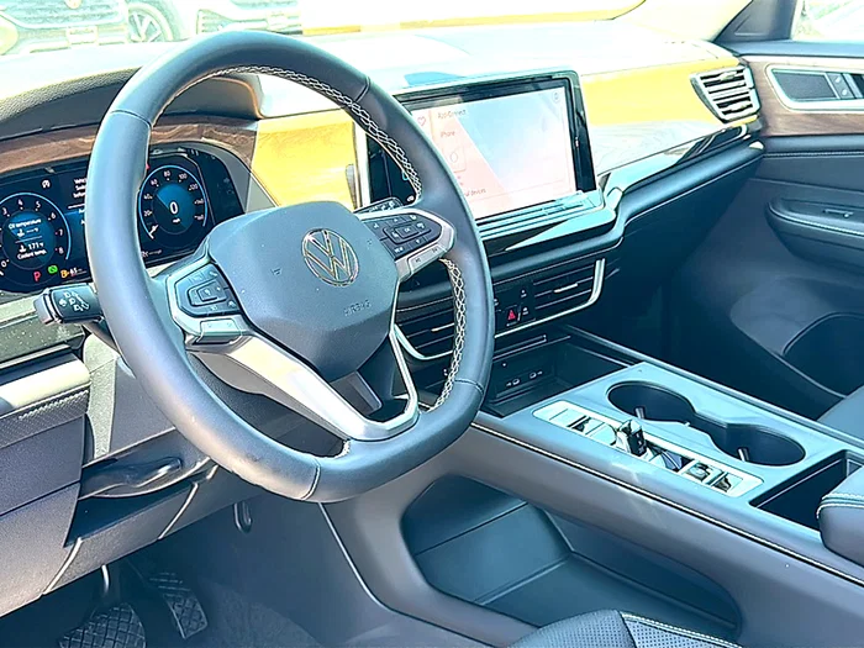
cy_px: 324
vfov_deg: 37.7
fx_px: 948
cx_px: 432
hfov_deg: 49.0
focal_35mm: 38
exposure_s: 1/201
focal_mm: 6.86
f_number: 1.78
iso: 80
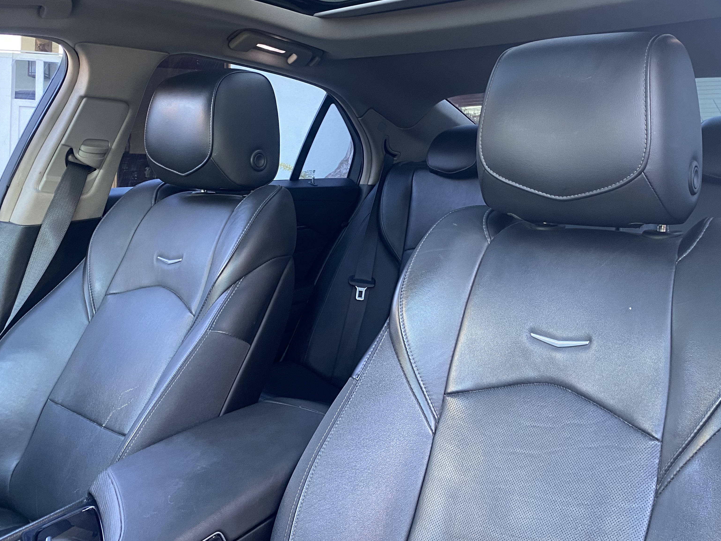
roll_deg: -1.4
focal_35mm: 34
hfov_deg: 53.9
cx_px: 386
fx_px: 708
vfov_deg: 41.5
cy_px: 203
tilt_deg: -0.4
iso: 250
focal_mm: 4.25
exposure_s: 1/60
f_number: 1.8
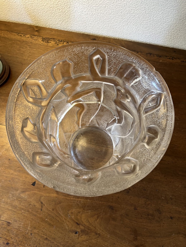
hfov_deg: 53.1
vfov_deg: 67.3
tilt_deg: -71.8
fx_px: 186
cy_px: 124
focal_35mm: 26
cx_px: 93
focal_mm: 5.1
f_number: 1.6
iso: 80
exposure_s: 1/50
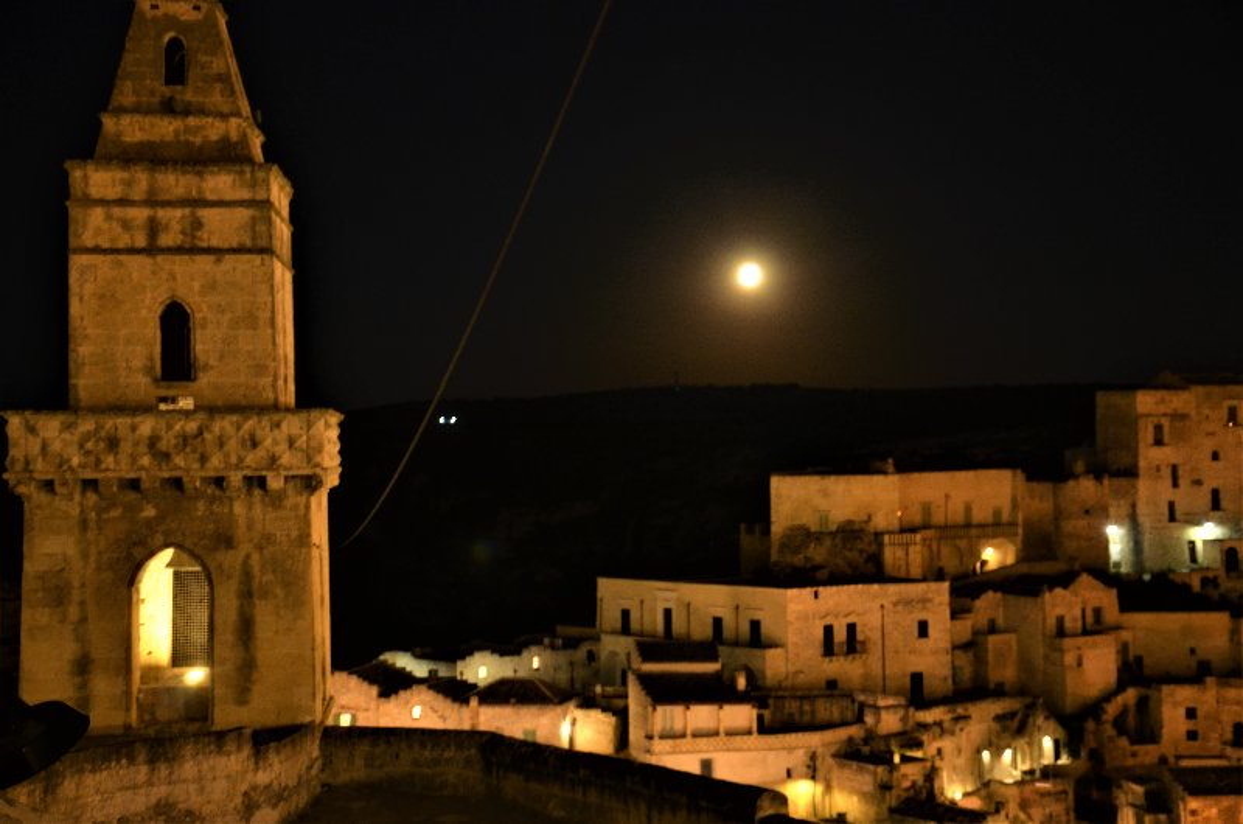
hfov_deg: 35.1
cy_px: 412
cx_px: 622
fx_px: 1964
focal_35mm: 57
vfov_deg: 23.7
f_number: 4.5
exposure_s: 2
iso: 800
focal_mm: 38
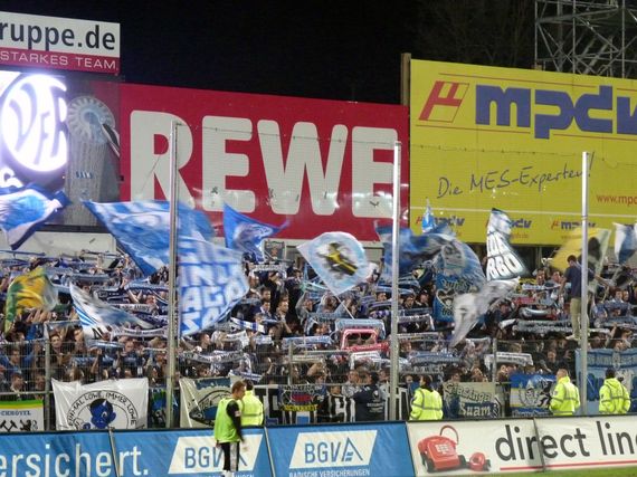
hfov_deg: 15.3
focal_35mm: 129
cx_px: 318
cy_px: 238
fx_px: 2373
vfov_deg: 11.5
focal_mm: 23
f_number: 3.6
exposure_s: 1/30
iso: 800
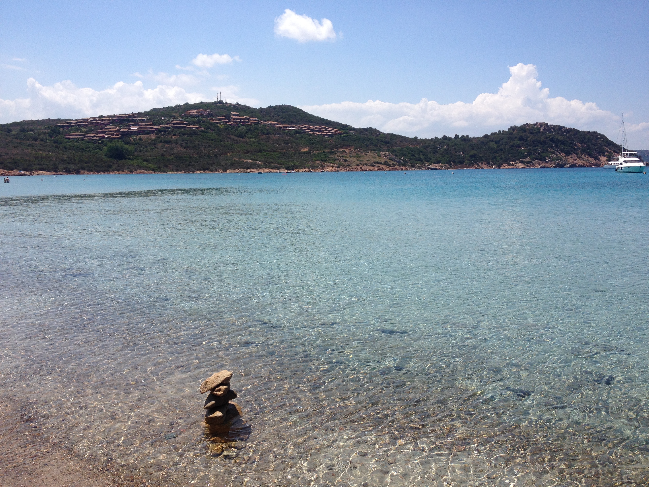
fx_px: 656
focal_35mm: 35
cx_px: 324
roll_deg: +0.8
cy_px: 244
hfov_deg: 52.6
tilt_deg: -9.4
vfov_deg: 40.7
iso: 50
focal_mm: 4.28
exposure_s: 1/2762
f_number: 2.4
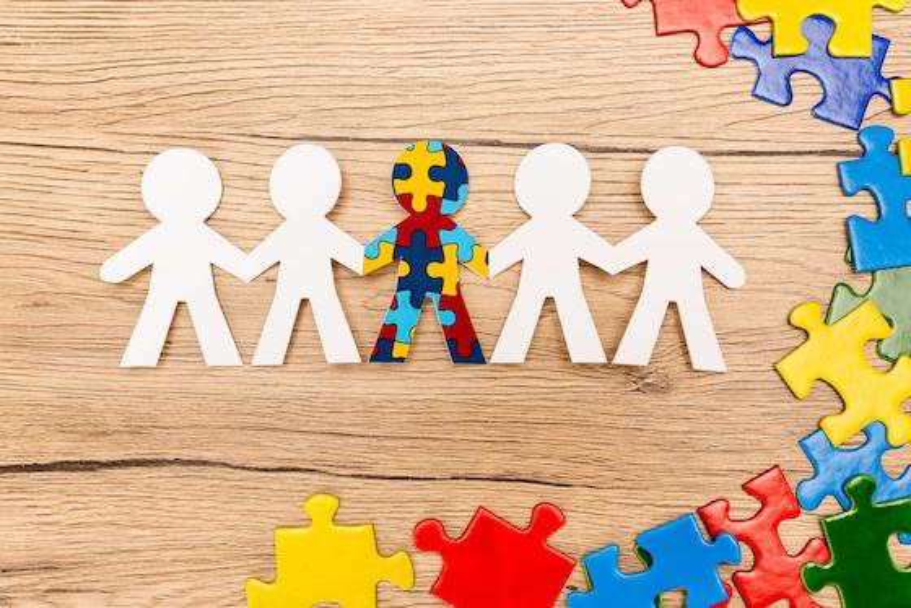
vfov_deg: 27.0
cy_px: 304
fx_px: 1266
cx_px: 456
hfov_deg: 39.6
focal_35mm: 50
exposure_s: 1/160
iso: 100
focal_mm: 50
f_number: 5
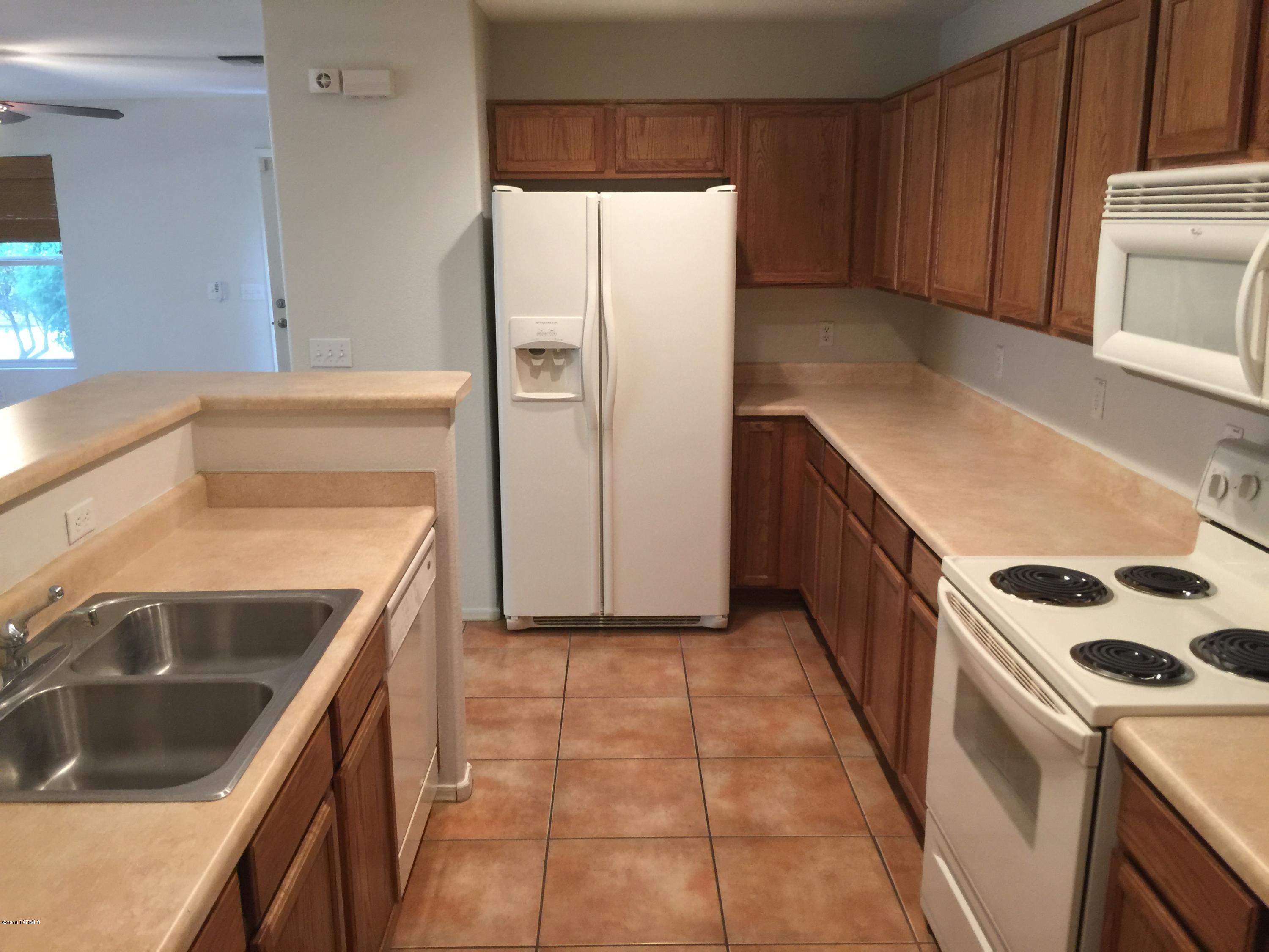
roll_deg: +0.4
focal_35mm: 29
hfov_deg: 61.7
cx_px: 634
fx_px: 1063
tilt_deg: -13.1
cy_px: 476
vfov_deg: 48.2
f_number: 2.2
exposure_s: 1/15
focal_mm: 4.15
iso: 64
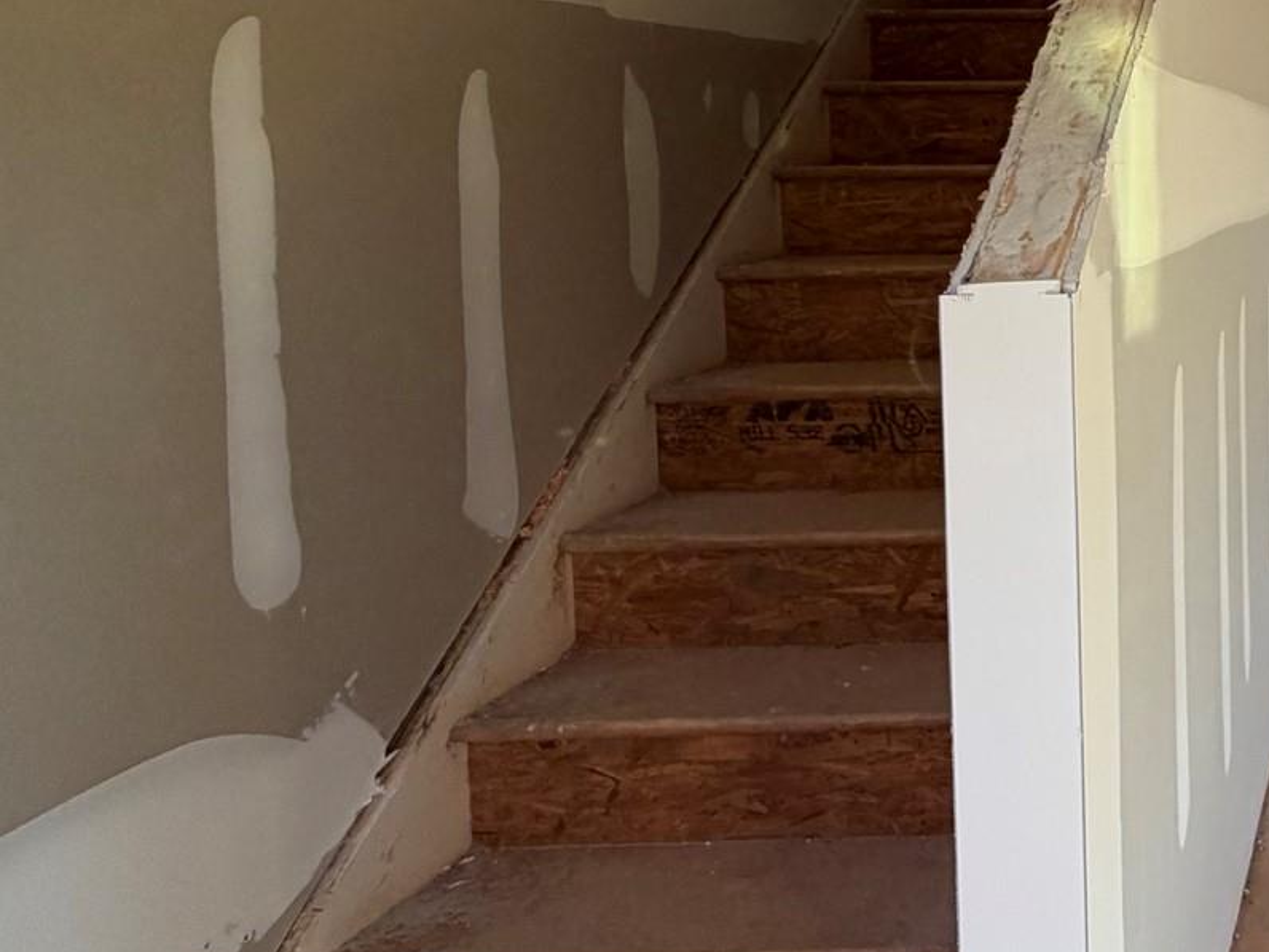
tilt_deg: -3.5
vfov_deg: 38.5
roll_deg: +0.8
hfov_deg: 39.5
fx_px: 1320
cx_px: 1467
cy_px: 228
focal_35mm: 36
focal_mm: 2.22
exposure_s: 1/121
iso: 100
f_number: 2.2
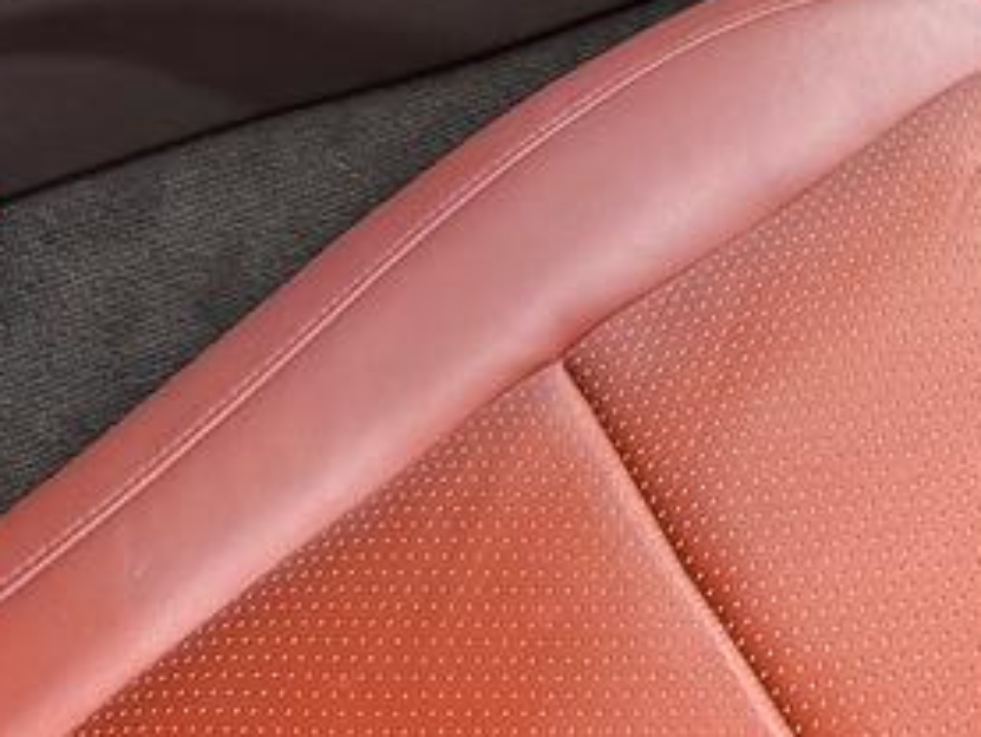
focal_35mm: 111
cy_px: -337
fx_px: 3147
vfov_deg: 12.7
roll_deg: +0.7
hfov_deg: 16.2
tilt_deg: -27.6
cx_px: 1484
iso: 80
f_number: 1.78
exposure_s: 1/174
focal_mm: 6.76
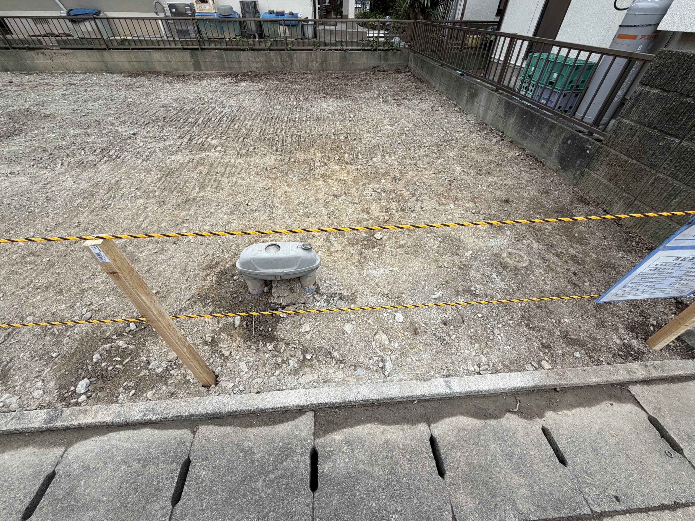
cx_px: 348
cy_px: 260
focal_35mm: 14
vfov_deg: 85.7
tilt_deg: -42.6
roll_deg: -1.1
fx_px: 281
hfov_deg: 102.1
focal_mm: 2.22
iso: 50
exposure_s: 1/502
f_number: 2.2
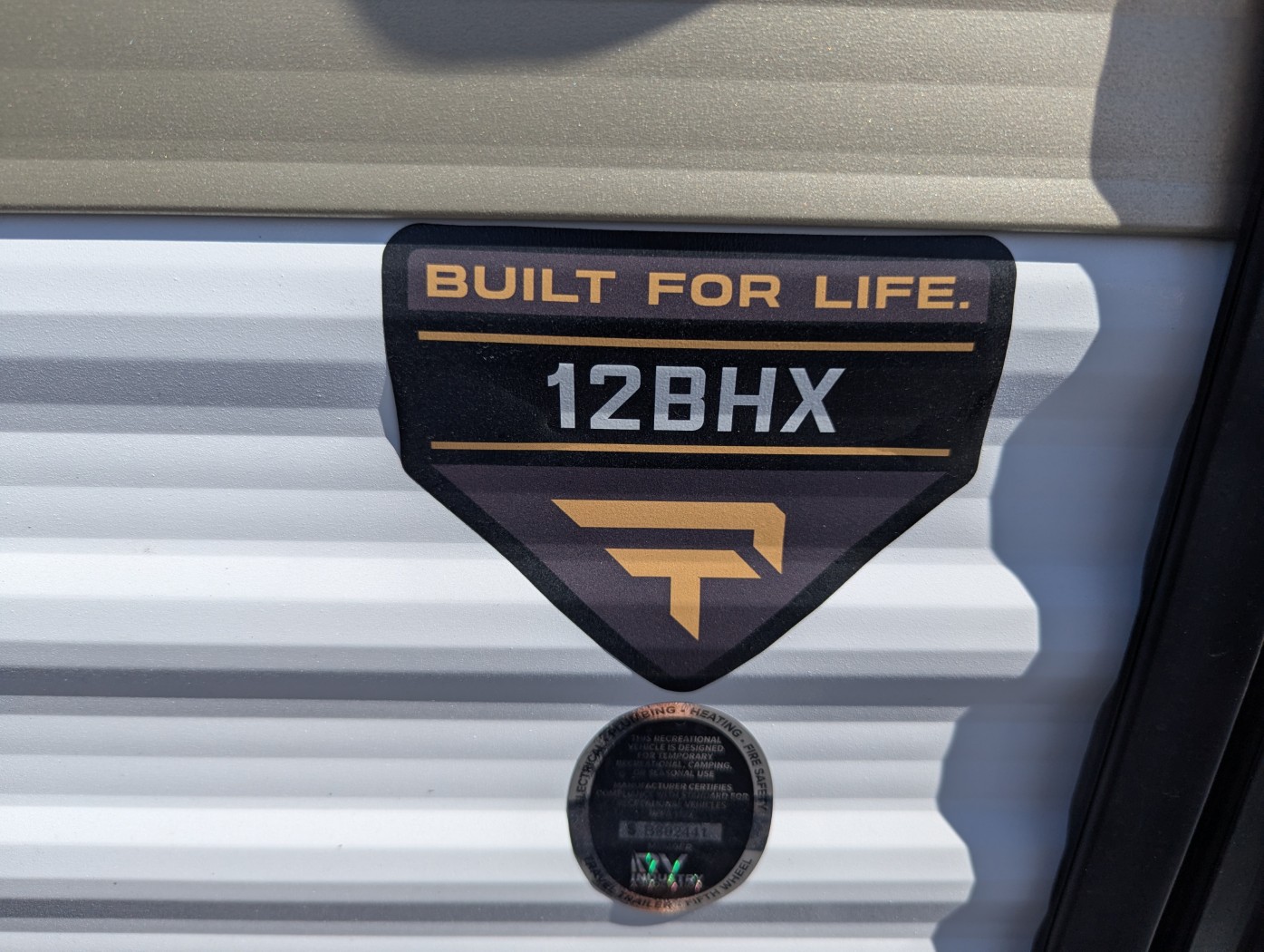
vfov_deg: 56.9
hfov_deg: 71.5
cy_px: 476
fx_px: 877
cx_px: 632
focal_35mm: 24
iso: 51
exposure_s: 1/2463
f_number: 1.85
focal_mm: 6.81
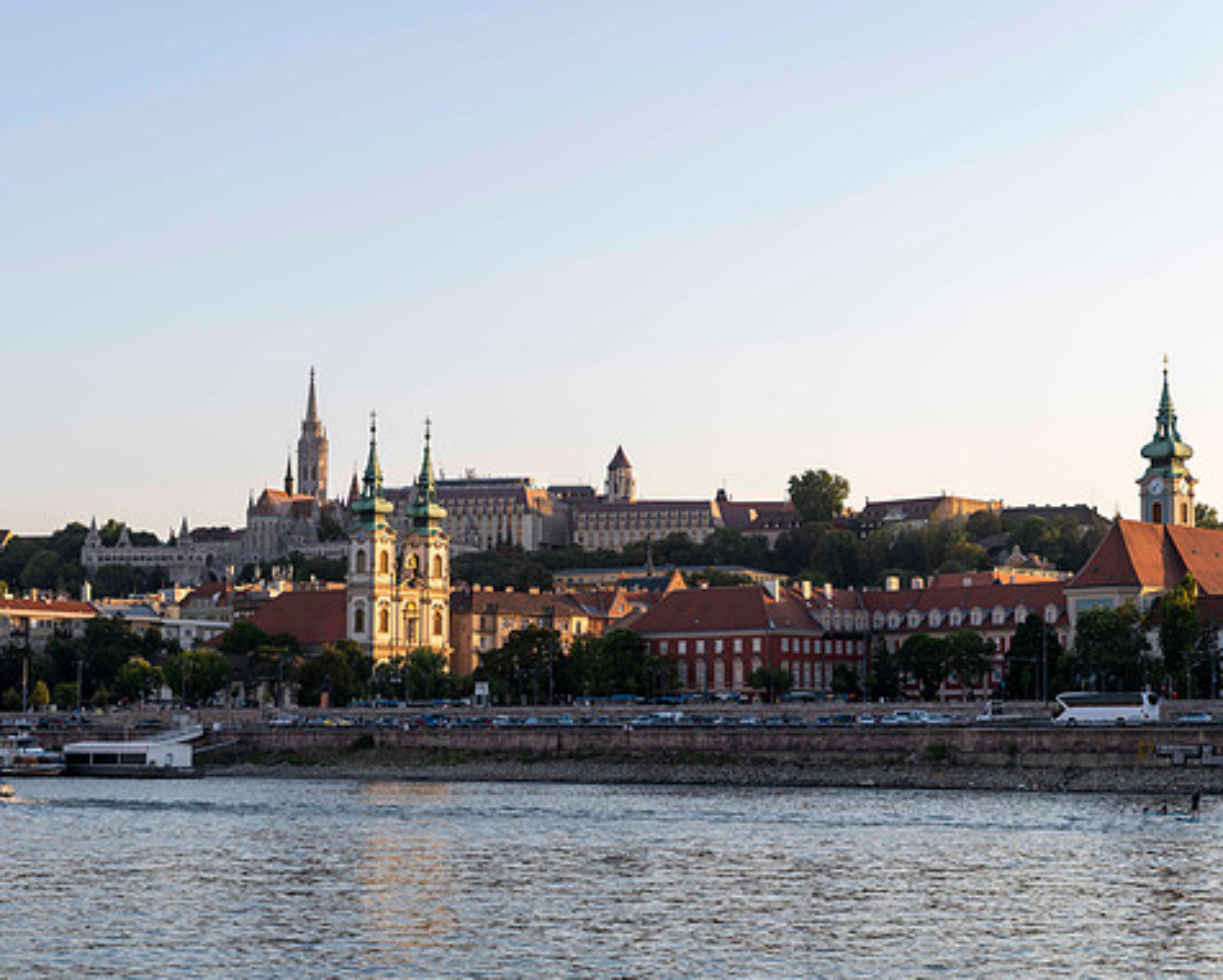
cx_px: 560
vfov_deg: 19.4
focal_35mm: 79
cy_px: 493
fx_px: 2860
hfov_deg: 24.1
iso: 64
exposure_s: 1/320
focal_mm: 68
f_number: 5
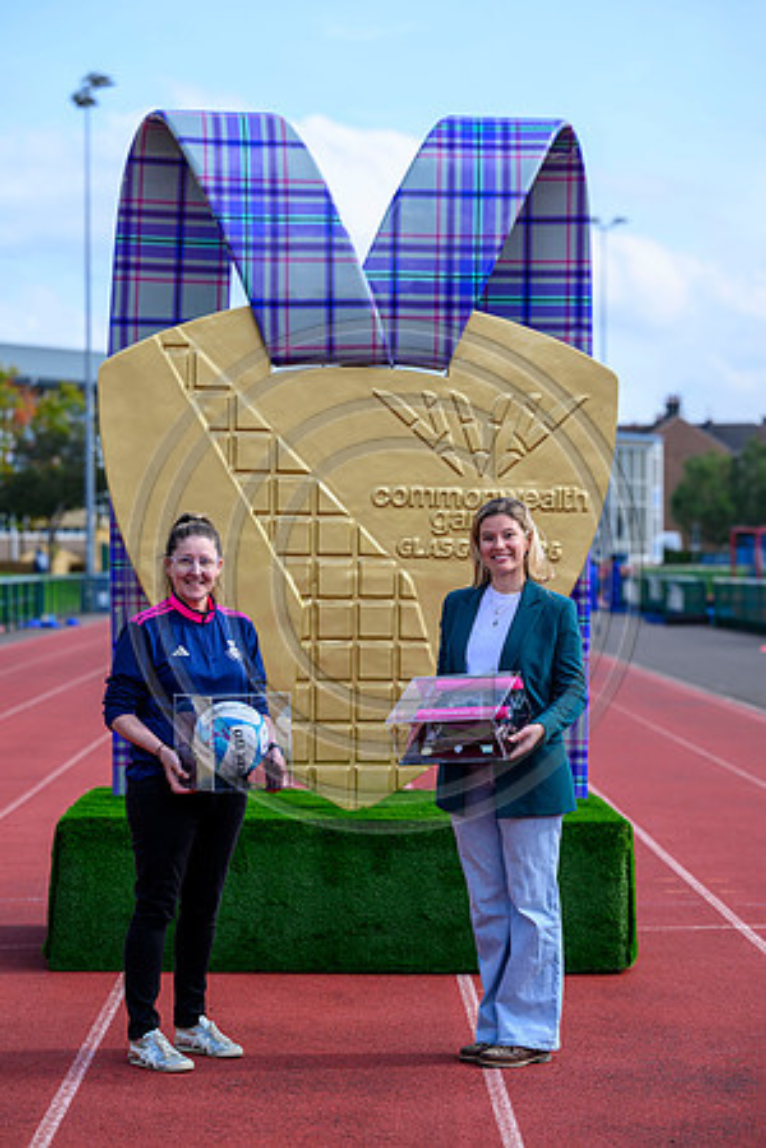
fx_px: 3000
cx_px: 383
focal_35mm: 94
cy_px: 574
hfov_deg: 14.6
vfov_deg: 21.7
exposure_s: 1/2500
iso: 500
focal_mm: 94
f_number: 3.5
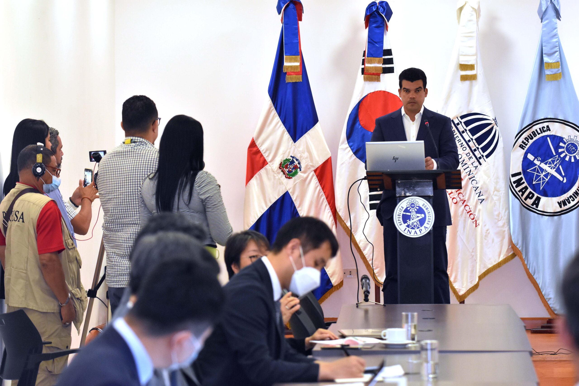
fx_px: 2702
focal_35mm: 168
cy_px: 193
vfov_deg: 8.2
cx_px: 290
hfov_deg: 12.2
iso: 1600
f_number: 4
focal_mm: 112
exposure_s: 1/125
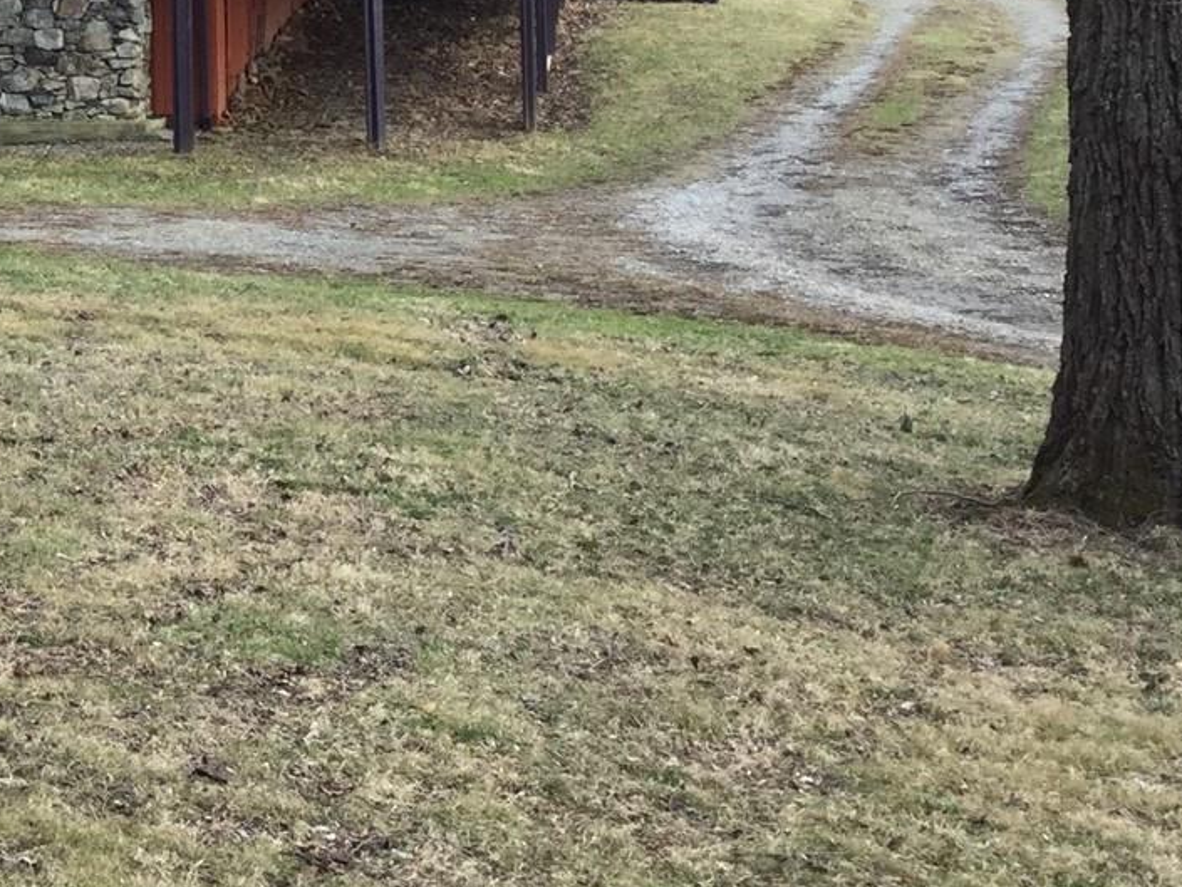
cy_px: -173
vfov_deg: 15.8
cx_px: -402
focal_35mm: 90
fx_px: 3074
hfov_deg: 19.8
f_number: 2.4
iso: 25
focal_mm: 3.3
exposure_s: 1/120
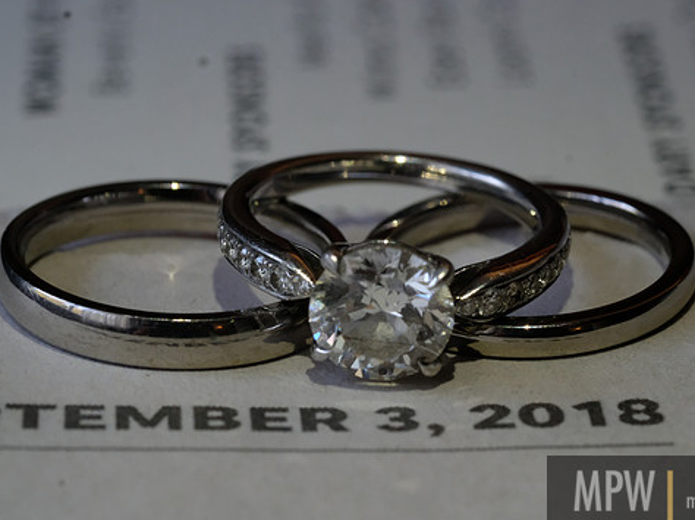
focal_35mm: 106
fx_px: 2127
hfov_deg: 18.6
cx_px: 384
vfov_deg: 14.0
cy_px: 264
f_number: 11
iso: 4000
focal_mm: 60
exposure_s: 1/160
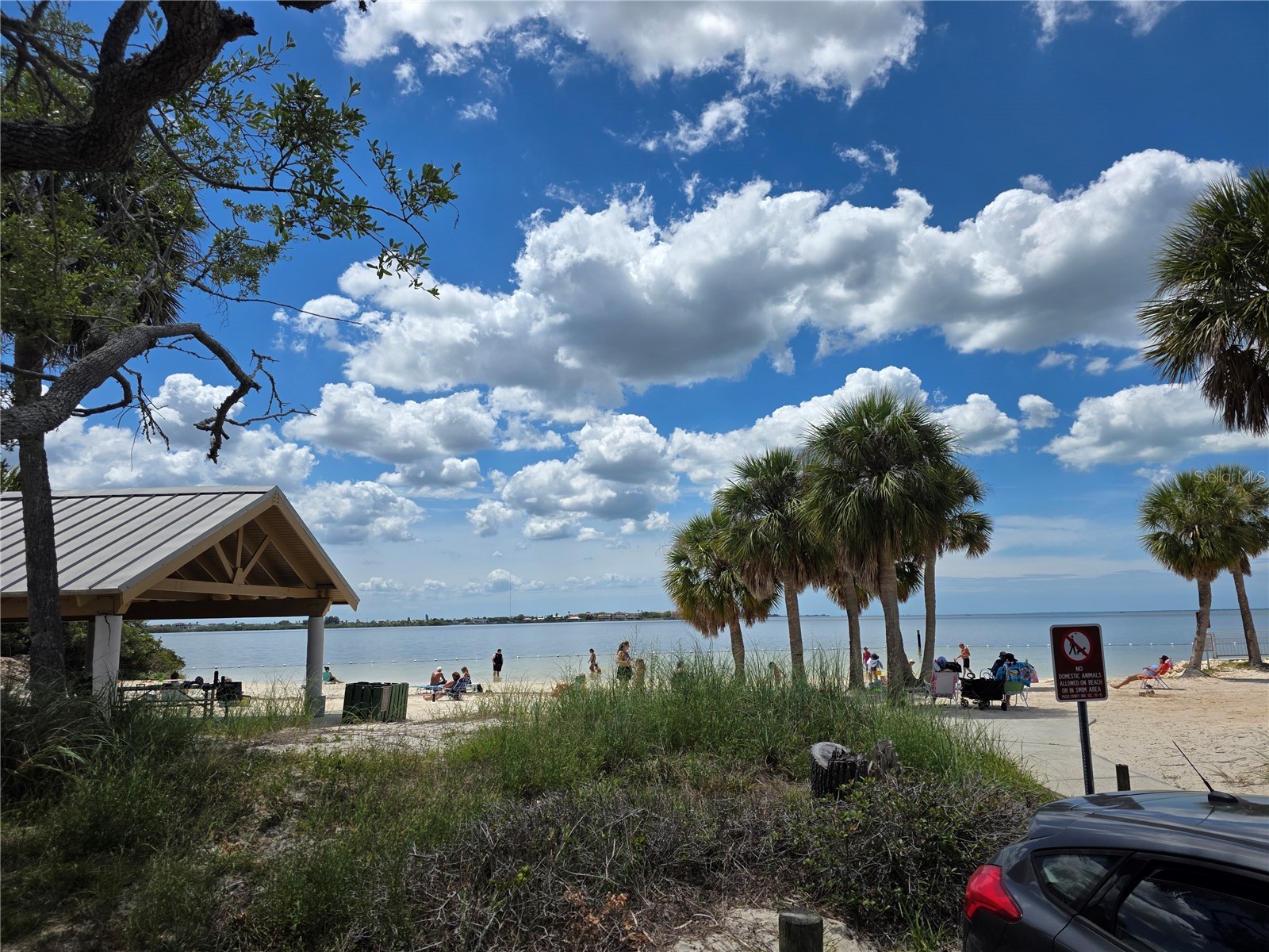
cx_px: 634
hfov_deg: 73.9
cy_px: 476
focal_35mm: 23
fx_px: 843
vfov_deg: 58.9
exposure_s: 1/7944
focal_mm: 6.3
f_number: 1.7
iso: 64
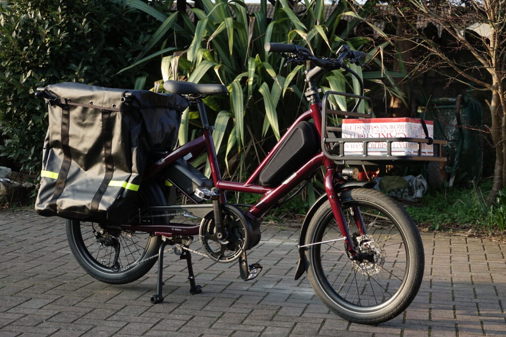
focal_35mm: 74
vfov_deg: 18.4
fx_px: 1040
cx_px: 253
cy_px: 168
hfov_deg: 27.3
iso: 100
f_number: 4
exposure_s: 1/125
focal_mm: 27.24
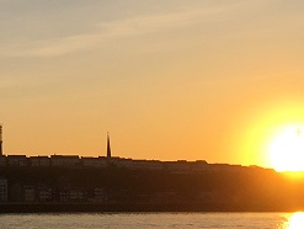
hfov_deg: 15.9
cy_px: 48
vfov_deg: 12.3
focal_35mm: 120
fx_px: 1055
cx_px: -38
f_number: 2.2
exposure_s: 1/1832
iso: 25
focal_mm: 4.15
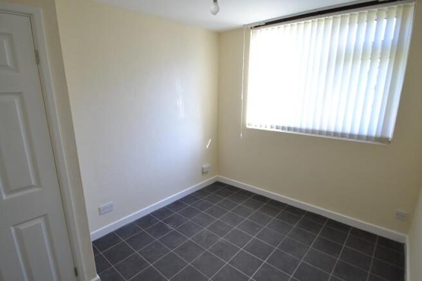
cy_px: 140
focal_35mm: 18
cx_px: 211
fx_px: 211
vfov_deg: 67.4
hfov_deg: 90.0
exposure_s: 1/100
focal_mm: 12
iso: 400
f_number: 5
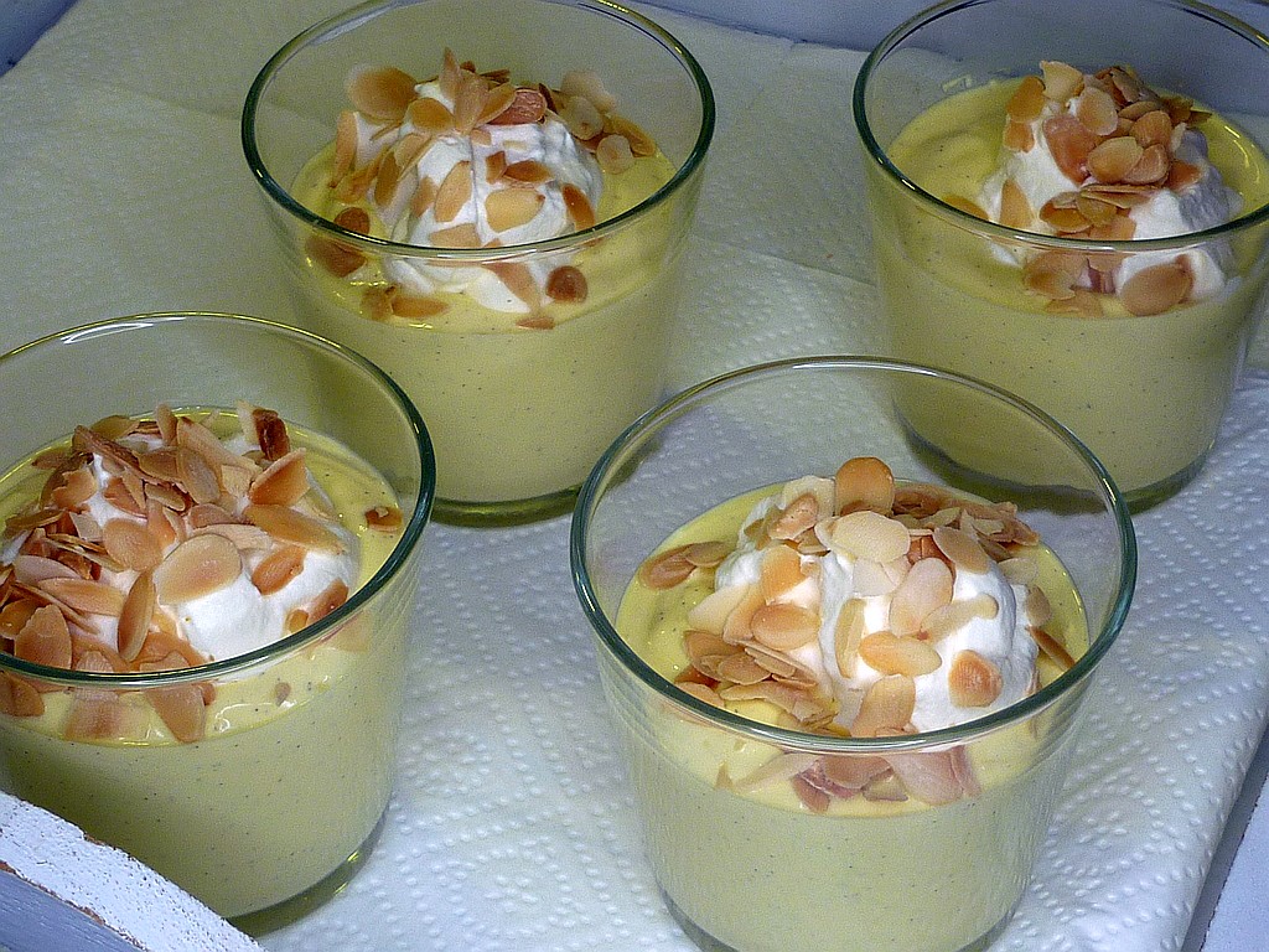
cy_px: 476
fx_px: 2713
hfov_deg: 26.3
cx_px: 634
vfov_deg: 19.9
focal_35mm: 74
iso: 80
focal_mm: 6.9
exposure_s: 1/40
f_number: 3
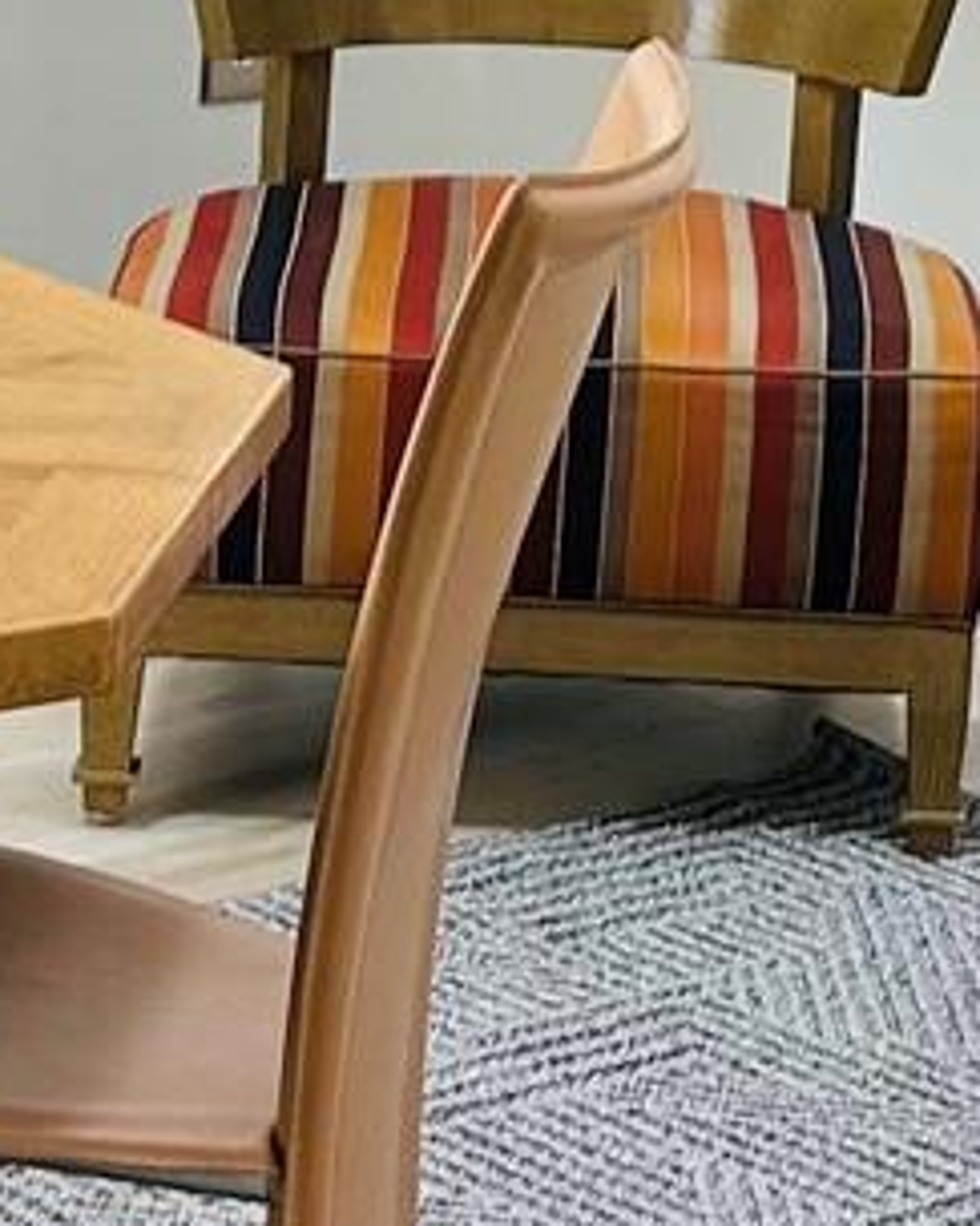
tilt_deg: -3.1
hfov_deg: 9.0
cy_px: -714
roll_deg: -2.8
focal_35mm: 171
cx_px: 786
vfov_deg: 10.8
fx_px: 6203
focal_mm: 5.7
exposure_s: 1/121
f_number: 1.5
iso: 40
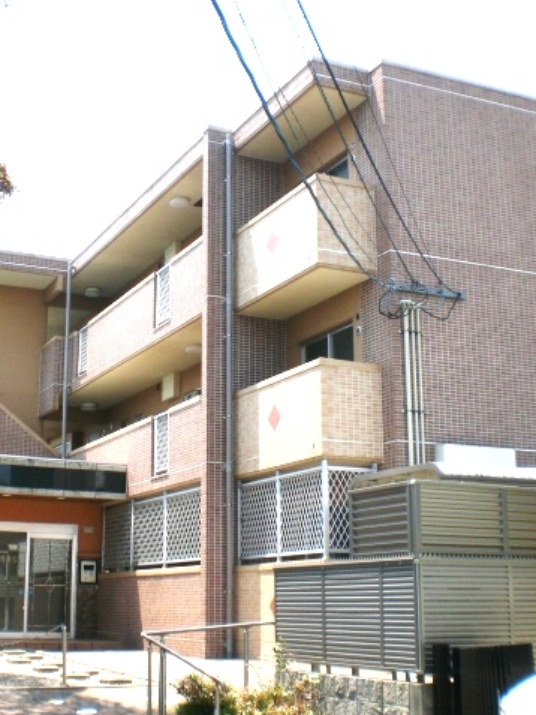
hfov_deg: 28.4
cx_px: 192
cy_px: 357
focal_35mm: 51
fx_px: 1052
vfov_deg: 37.5
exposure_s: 1/500
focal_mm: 6.3
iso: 50
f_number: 4.4
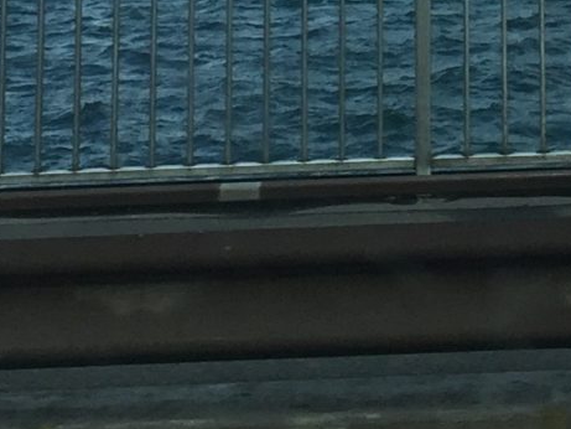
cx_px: 388
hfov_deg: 12.3
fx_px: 2656
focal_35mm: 161
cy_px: -678
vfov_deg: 8.3
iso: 32
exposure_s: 1/1014
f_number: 2.2
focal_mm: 4.15
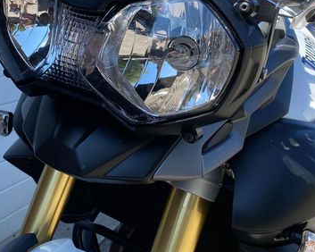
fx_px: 429
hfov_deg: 40.0
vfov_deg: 31.7
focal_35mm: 46
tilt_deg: -1.4
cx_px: 112
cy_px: 46
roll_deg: +0.9
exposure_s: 1/871
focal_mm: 4.25
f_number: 1.8
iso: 32
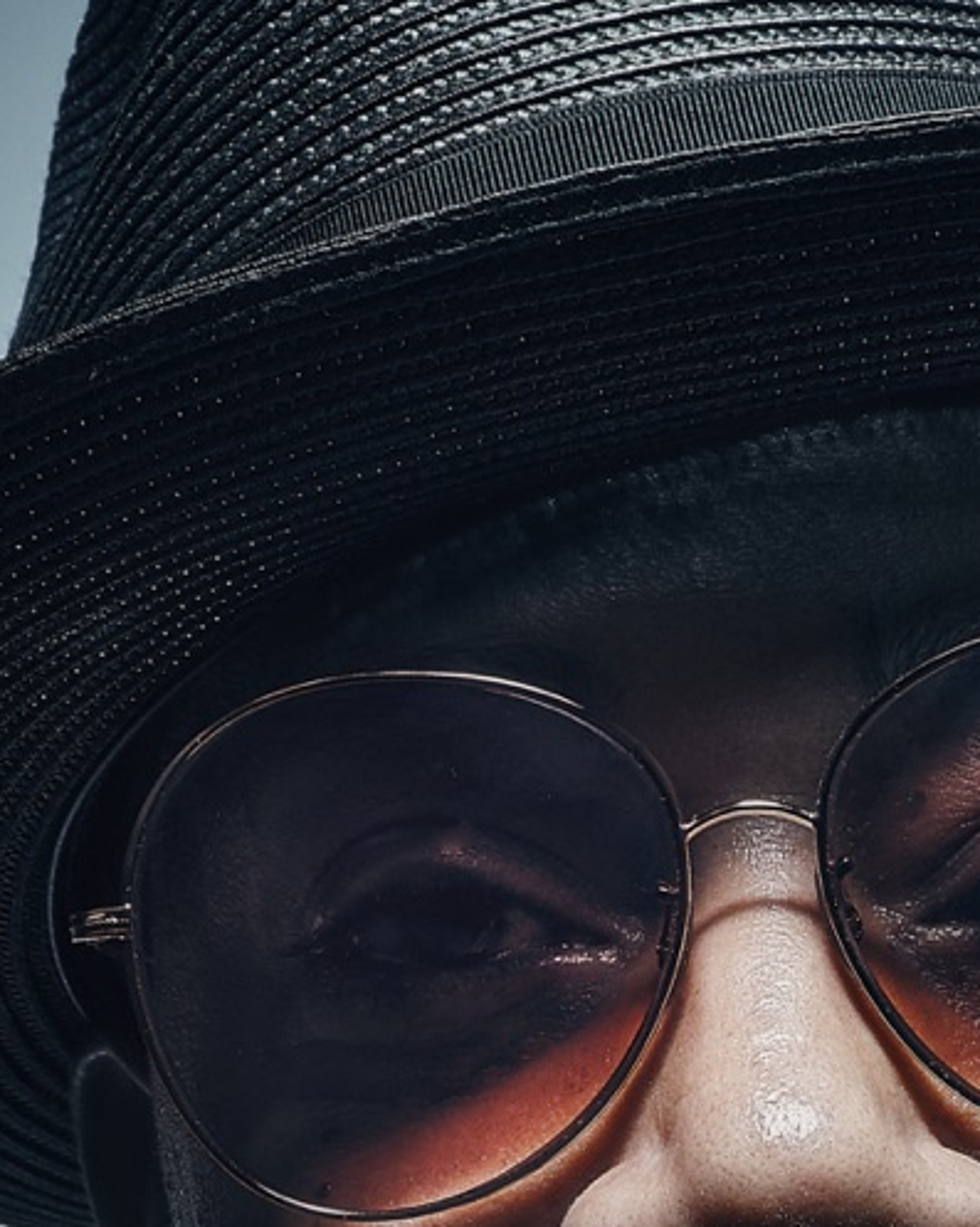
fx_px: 8637
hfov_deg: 6.5
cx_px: 837
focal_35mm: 238
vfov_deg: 8.1
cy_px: 1425
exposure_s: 1/160
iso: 320
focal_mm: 70
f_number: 20
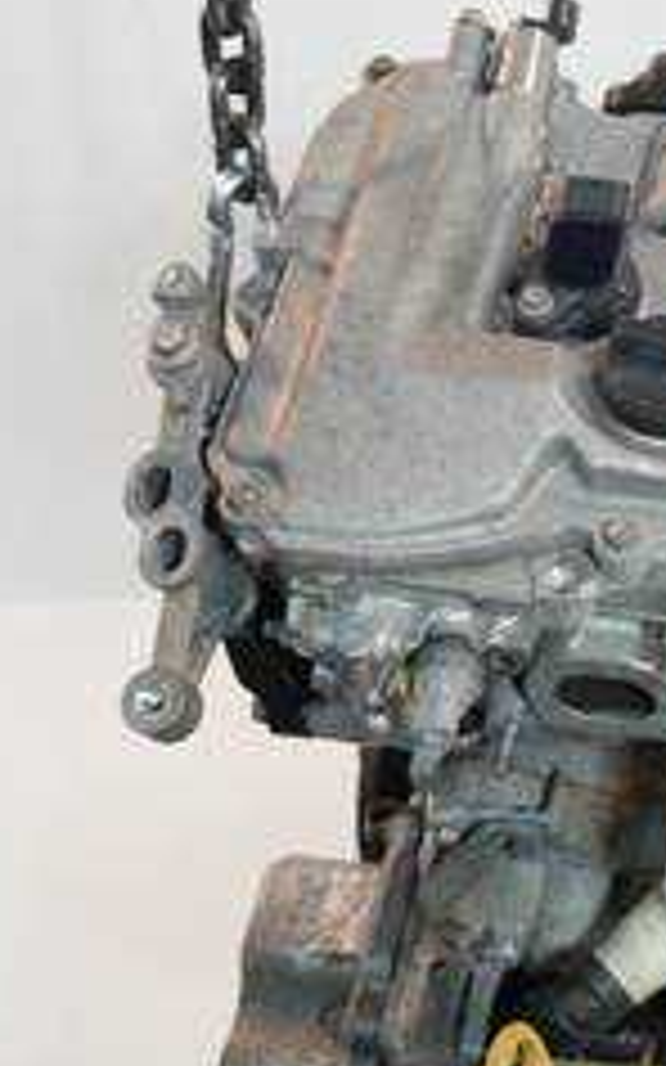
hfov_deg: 20.6
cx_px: 734
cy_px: 486
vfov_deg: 34.0
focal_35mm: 60
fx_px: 1744
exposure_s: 1/60
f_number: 3.5
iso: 400
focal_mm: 14
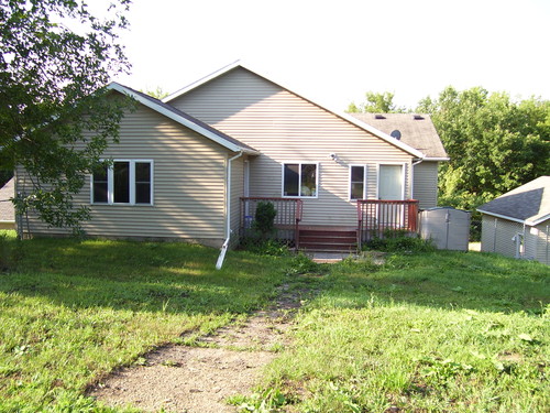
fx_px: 540
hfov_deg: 54.0
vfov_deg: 41.8
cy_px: 206
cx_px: 275
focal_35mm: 34
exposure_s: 1/350
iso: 80
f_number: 2.7
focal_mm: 5.6
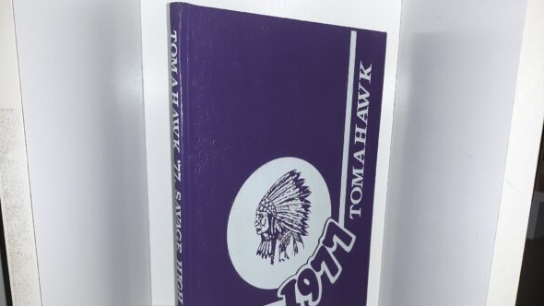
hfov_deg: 62.6
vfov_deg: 37.5
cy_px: 196
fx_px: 447
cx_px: 272
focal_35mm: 31
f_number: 1.7
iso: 80
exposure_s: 1/120
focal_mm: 3.7
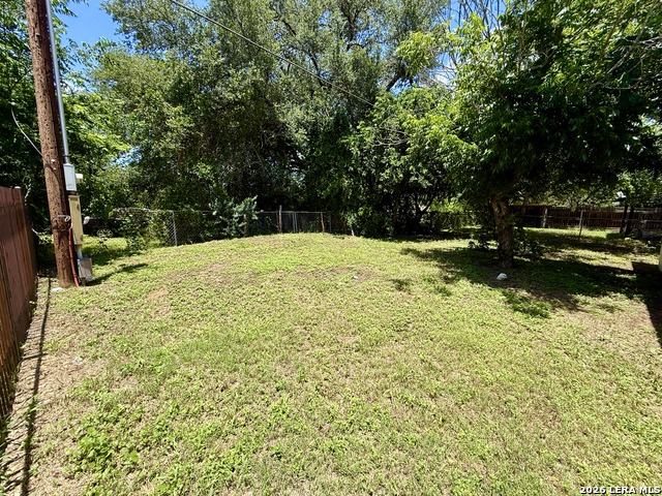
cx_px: 331
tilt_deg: -9.1
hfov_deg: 102.1
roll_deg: -1.4
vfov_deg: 85.7
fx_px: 268
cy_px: 248
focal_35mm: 14
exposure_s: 1/888
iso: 50
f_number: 2.2
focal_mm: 2.22
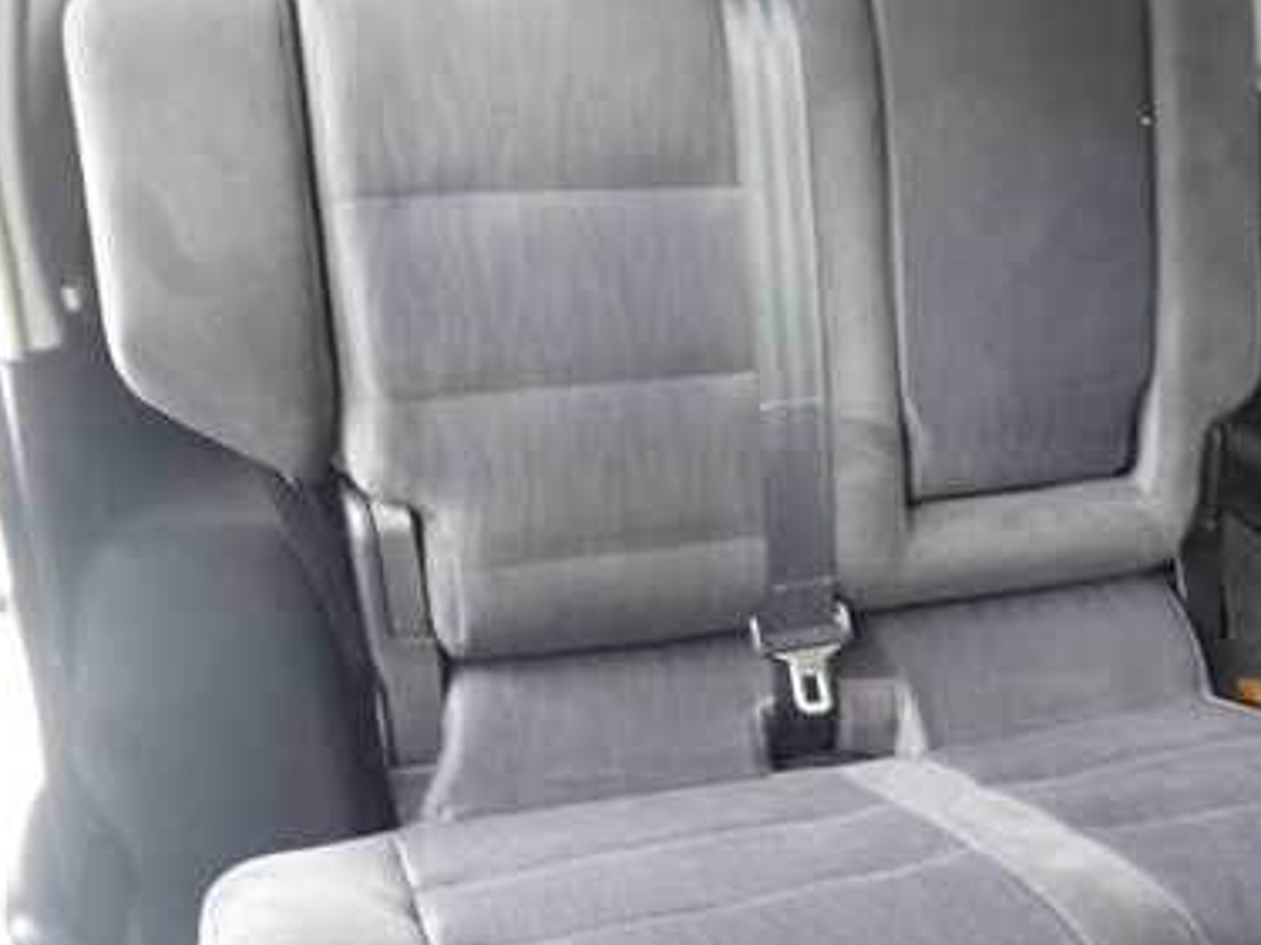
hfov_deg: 39.5
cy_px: 615
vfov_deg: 30.1
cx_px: 747
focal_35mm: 48
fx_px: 1748
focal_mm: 5.4
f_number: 2.3
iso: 400
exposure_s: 1/30
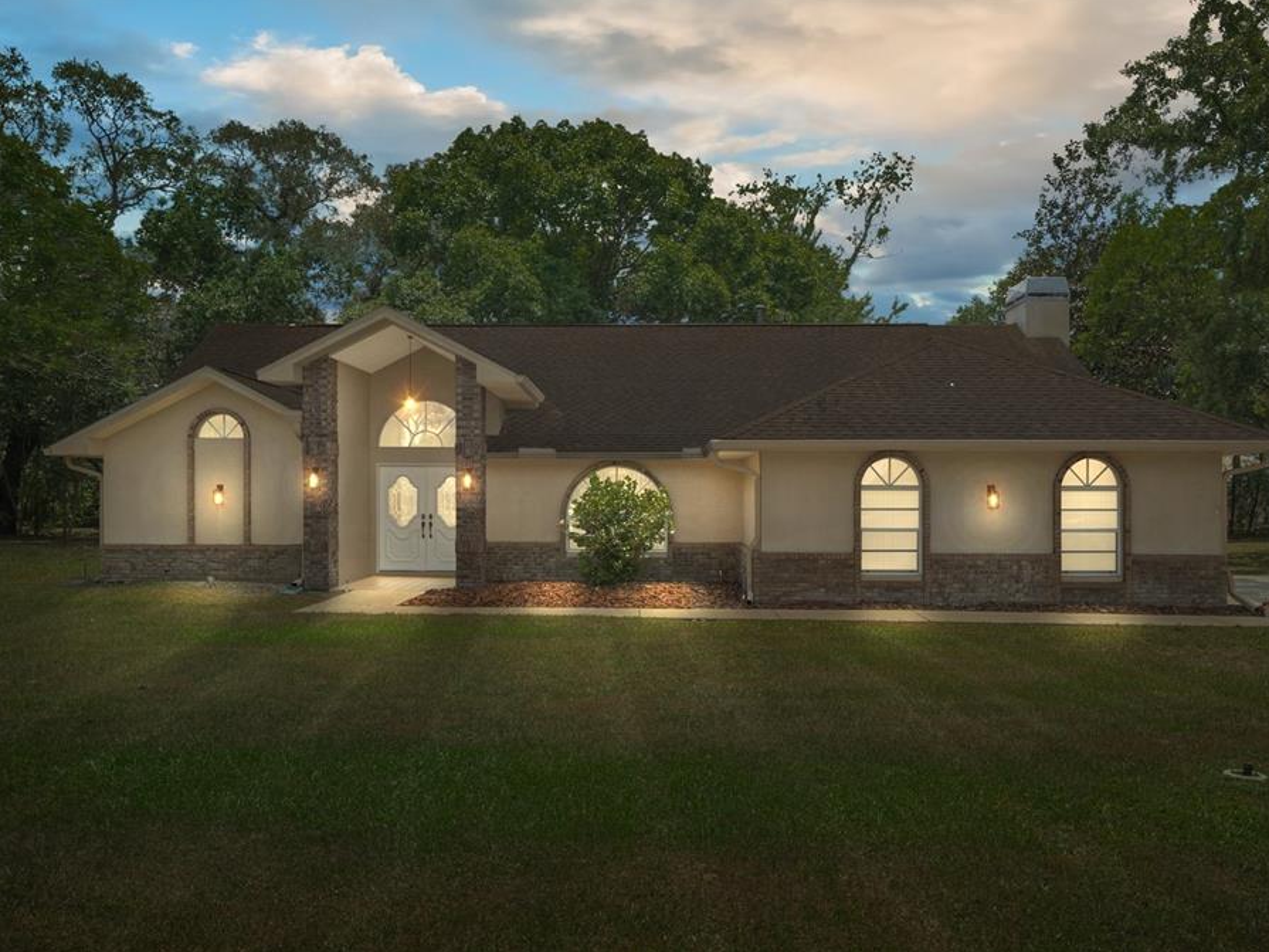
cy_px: 475
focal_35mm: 33
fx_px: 1210
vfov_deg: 42.9
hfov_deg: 55.4
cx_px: 624
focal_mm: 20
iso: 320
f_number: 8
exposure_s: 1/400
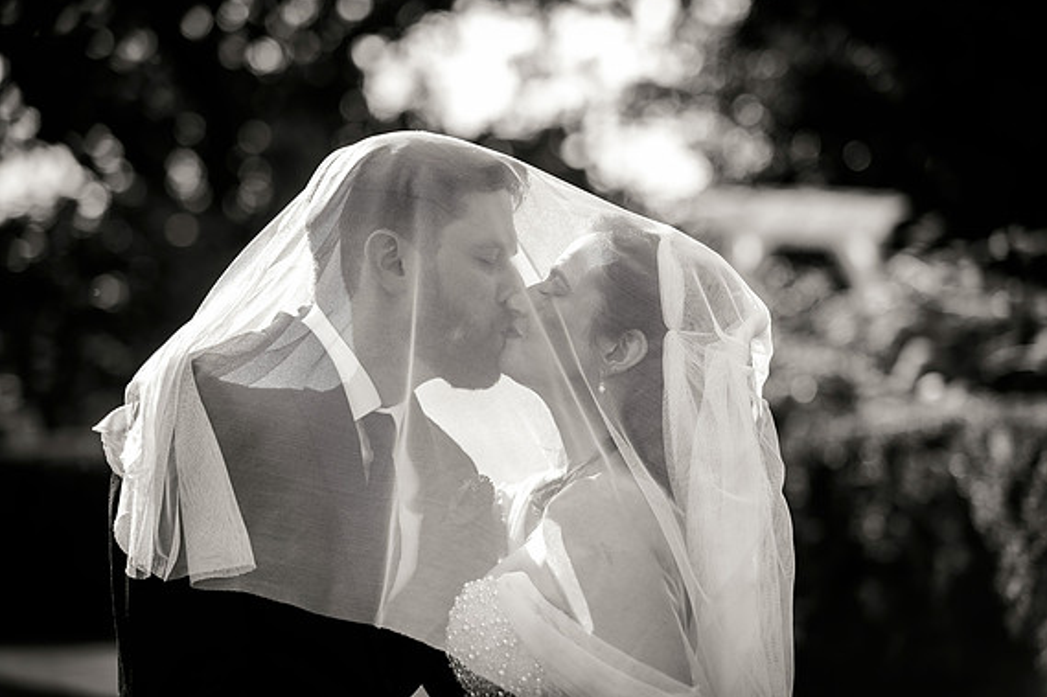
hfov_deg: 19.6
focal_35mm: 104
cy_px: 347
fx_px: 3024
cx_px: 519
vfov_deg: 13.2
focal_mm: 102
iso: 800
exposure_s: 1/4000
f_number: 2.8
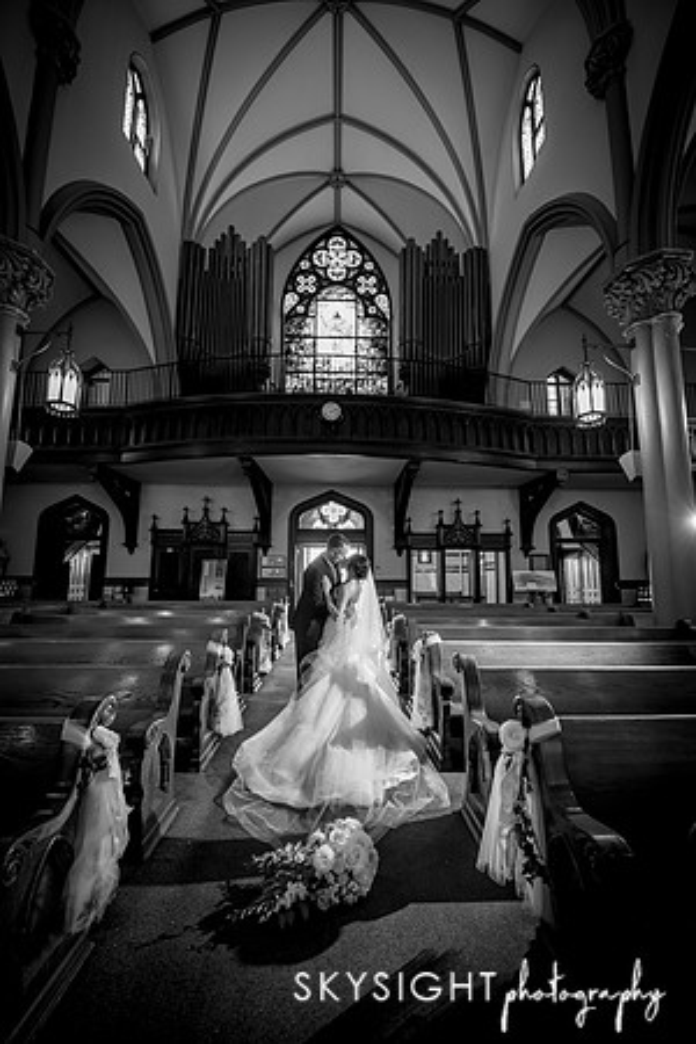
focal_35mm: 14
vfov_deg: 104.3
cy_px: 522
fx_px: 406
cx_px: 348
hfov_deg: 81.2
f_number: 4.5
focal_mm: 14
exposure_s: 1/60
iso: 1250
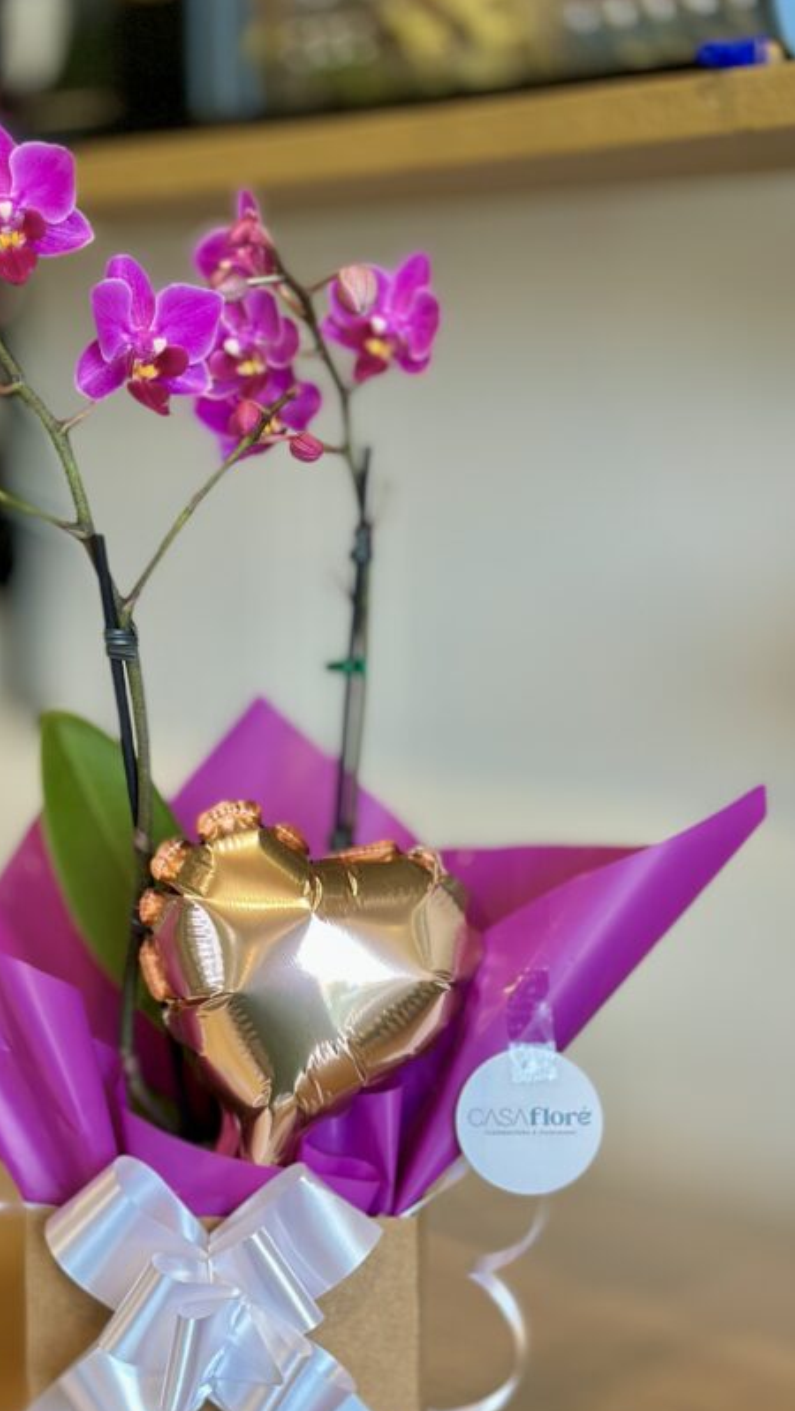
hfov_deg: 17.9
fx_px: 2509
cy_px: 869
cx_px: 210
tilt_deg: -12.0
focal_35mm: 67
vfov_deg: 31.3
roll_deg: +0.8
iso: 80
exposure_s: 1/60
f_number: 1.78
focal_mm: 6.86
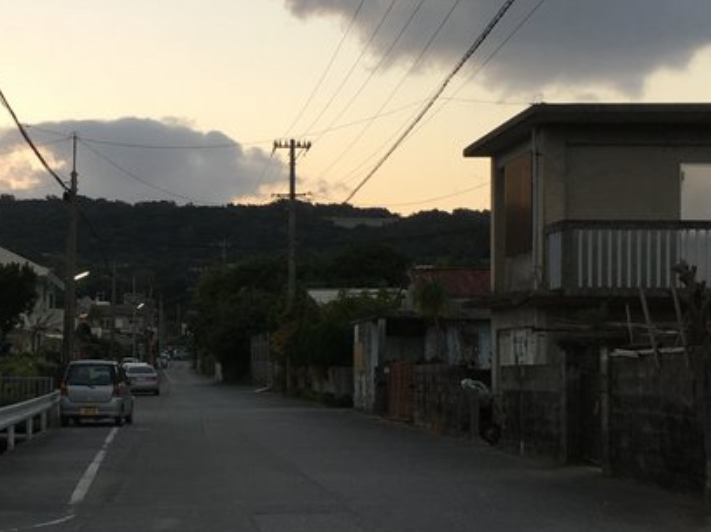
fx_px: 1499
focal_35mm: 73
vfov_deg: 20.1
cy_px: 305
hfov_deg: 25.9
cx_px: 87
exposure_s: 1/120
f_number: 2.2
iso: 32
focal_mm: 4.15
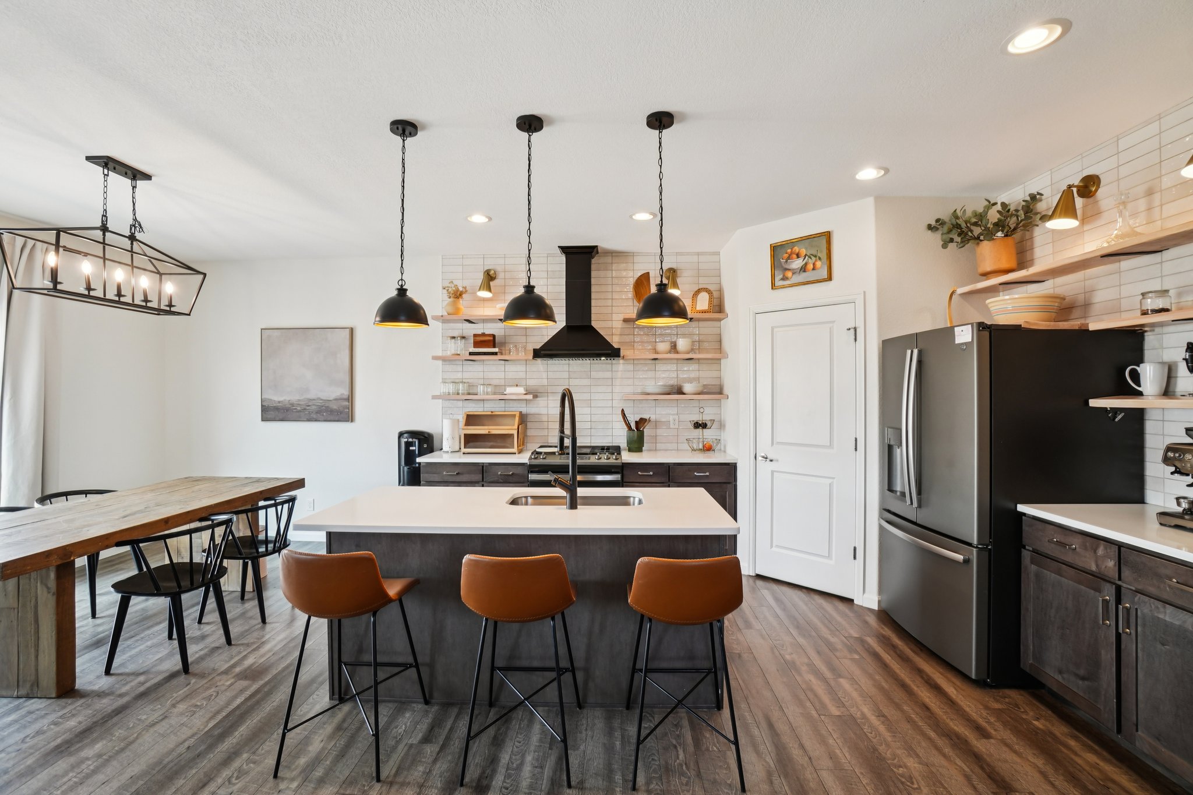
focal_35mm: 15
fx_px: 497
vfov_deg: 77.3
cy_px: 398
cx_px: 596
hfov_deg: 100.4
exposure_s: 1/20
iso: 400
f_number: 8
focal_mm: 10
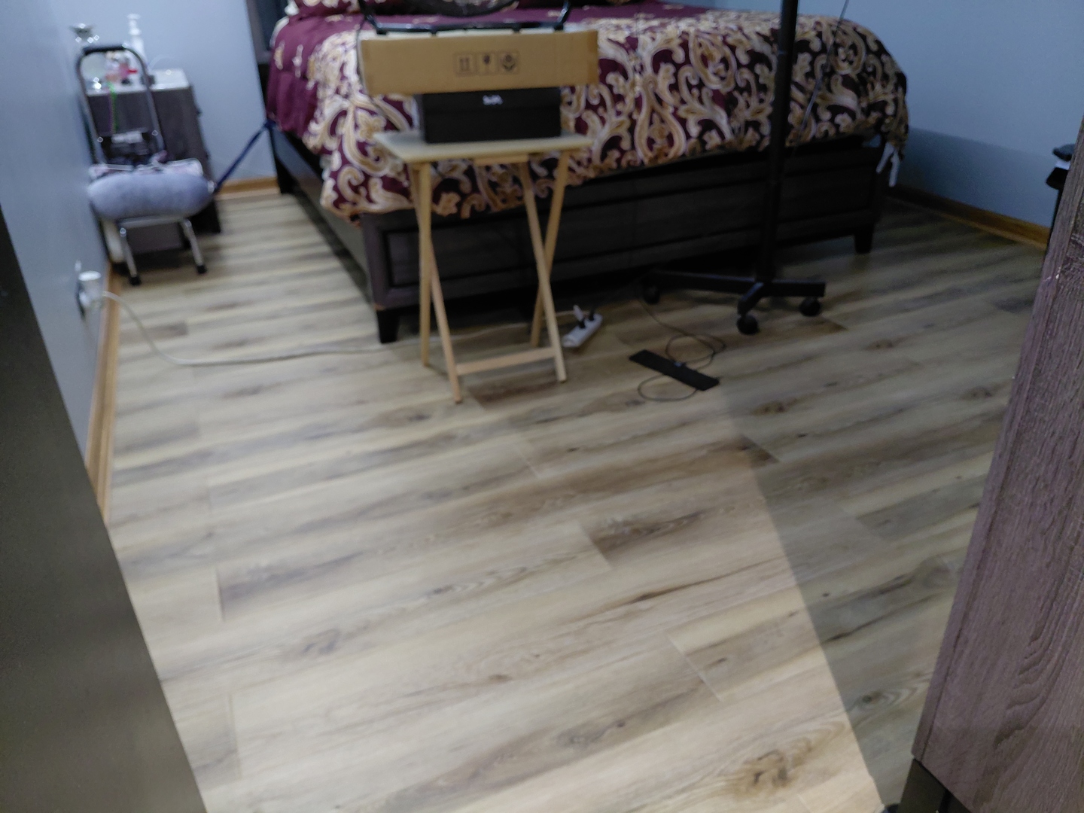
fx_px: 783
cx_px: 542
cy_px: 406
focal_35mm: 25
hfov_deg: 69.4
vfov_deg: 54.9
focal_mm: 4.69
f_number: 1.8
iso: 400
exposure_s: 1/24
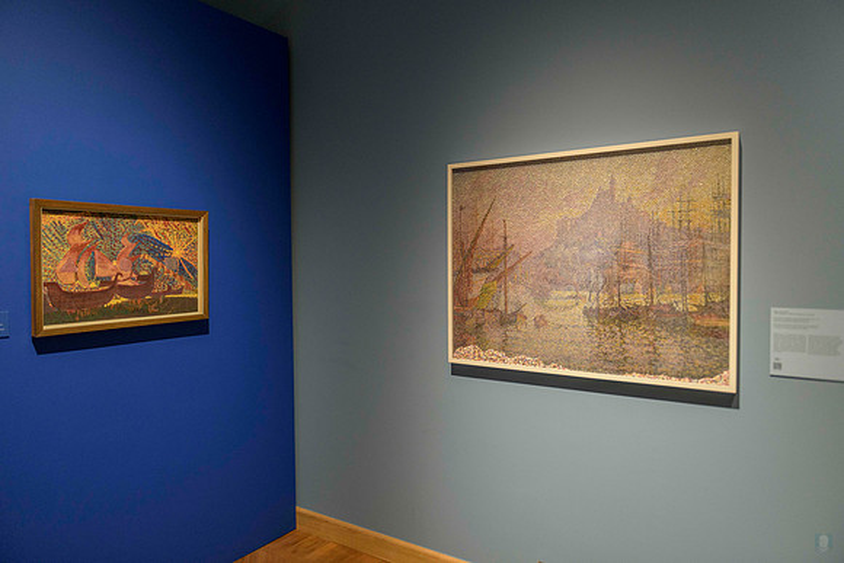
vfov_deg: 53.2
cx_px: 422
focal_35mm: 24
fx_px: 563
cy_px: 282
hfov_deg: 73.7
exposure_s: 1/50
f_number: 2.8
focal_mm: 24
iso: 1250
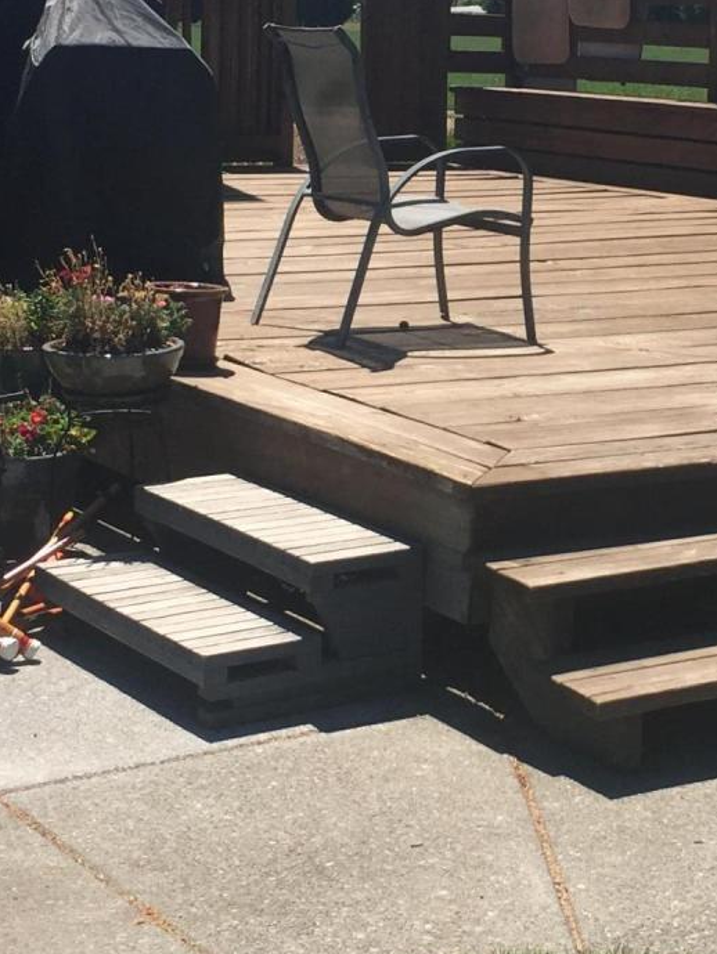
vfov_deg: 23.1
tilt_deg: -6.6
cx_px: 569
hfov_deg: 17.4
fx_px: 2318
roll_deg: -1.8
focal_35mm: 84
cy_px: 246
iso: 32
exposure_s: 1/1647
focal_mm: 4.15
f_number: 2.2
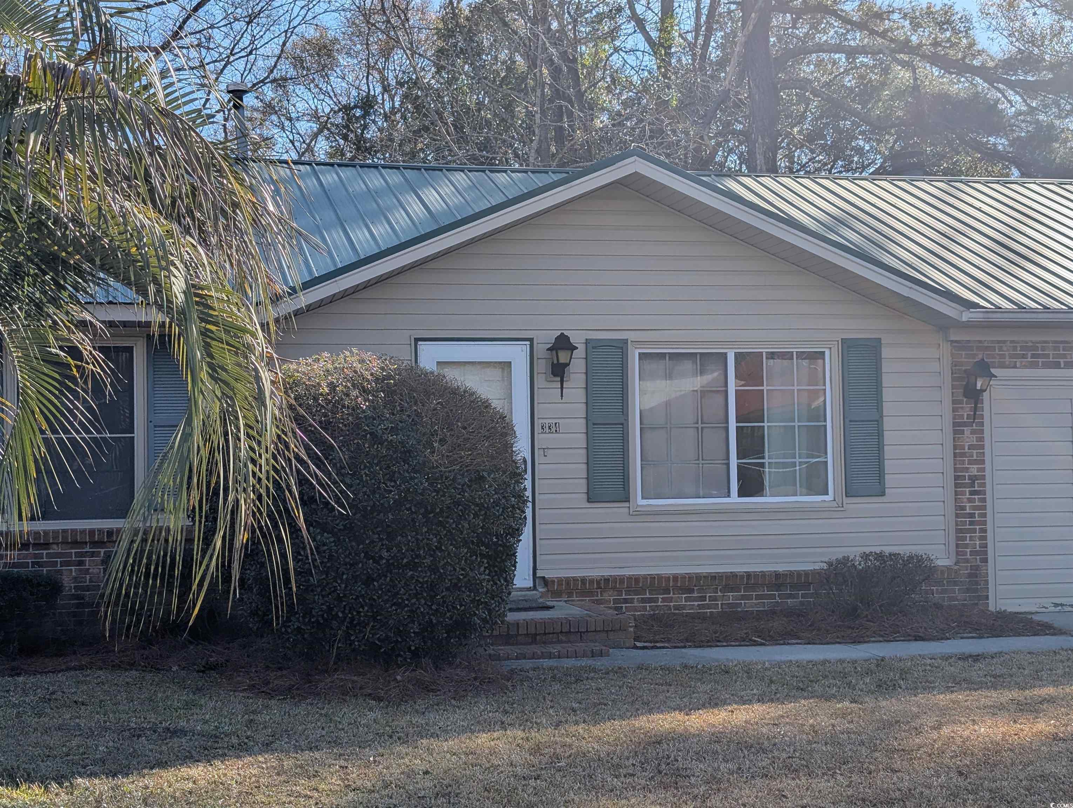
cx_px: 536
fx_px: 1521
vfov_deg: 29.7
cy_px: 404
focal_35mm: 49
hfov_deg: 38.9
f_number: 1.68
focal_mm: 6.9
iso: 18
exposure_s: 1/1255
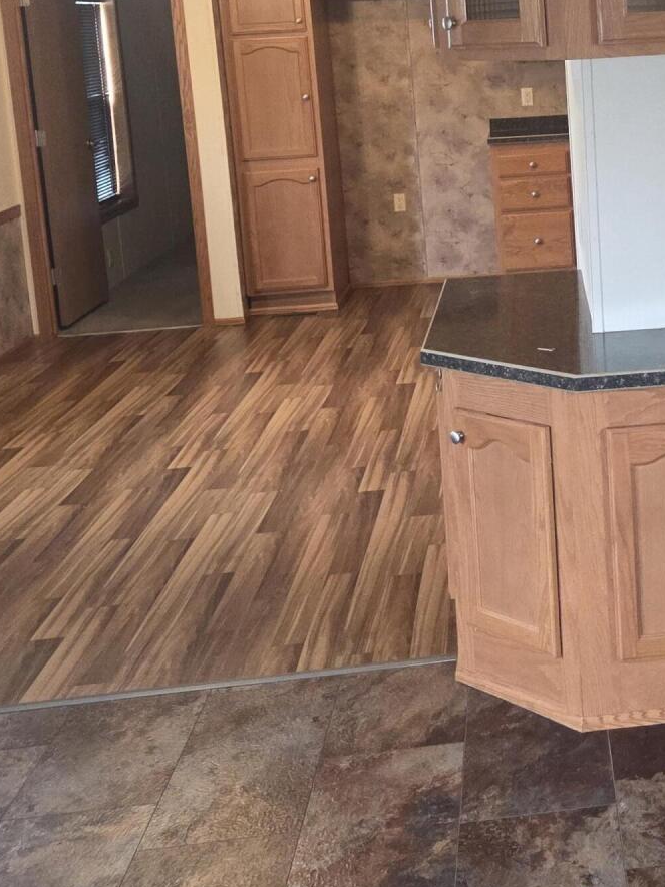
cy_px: 162
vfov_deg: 35.5
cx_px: 643
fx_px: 1333
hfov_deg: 26.7
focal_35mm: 52
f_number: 1.8
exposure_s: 1/120
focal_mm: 5.4
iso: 500
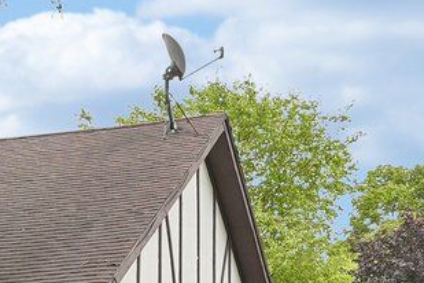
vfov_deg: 9.8
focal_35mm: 139
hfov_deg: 12.2
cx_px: -546
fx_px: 1637
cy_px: 303
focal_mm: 21
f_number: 5.6
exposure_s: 1/80
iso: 100
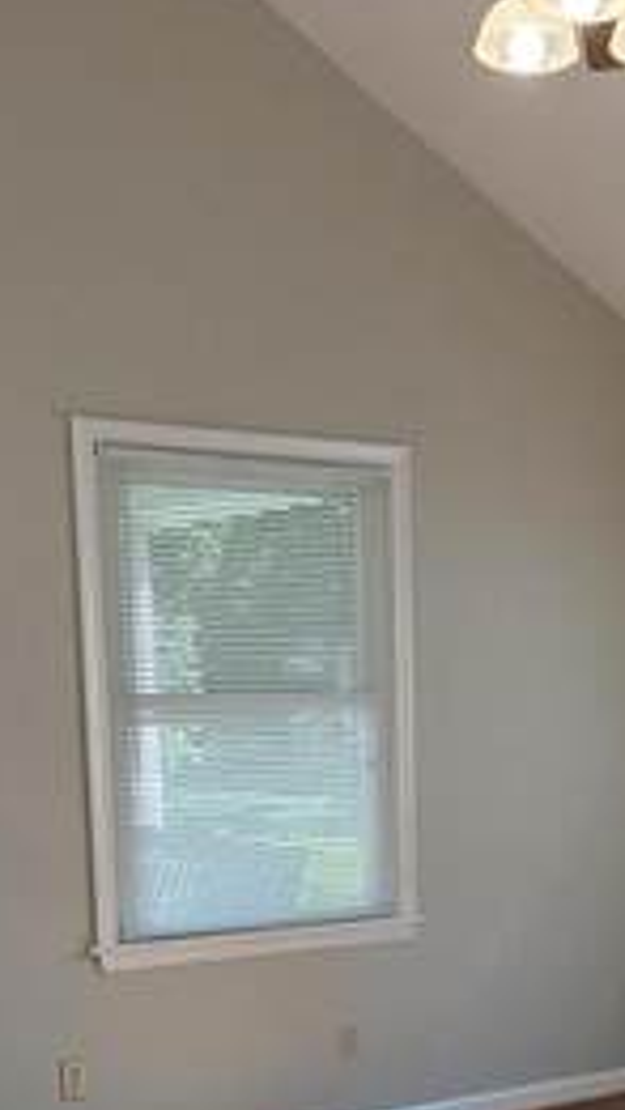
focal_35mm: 52
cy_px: 965
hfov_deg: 22.8
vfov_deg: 37.6
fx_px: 1531
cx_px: 493
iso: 40
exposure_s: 1/120
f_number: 1.9
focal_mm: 2.2
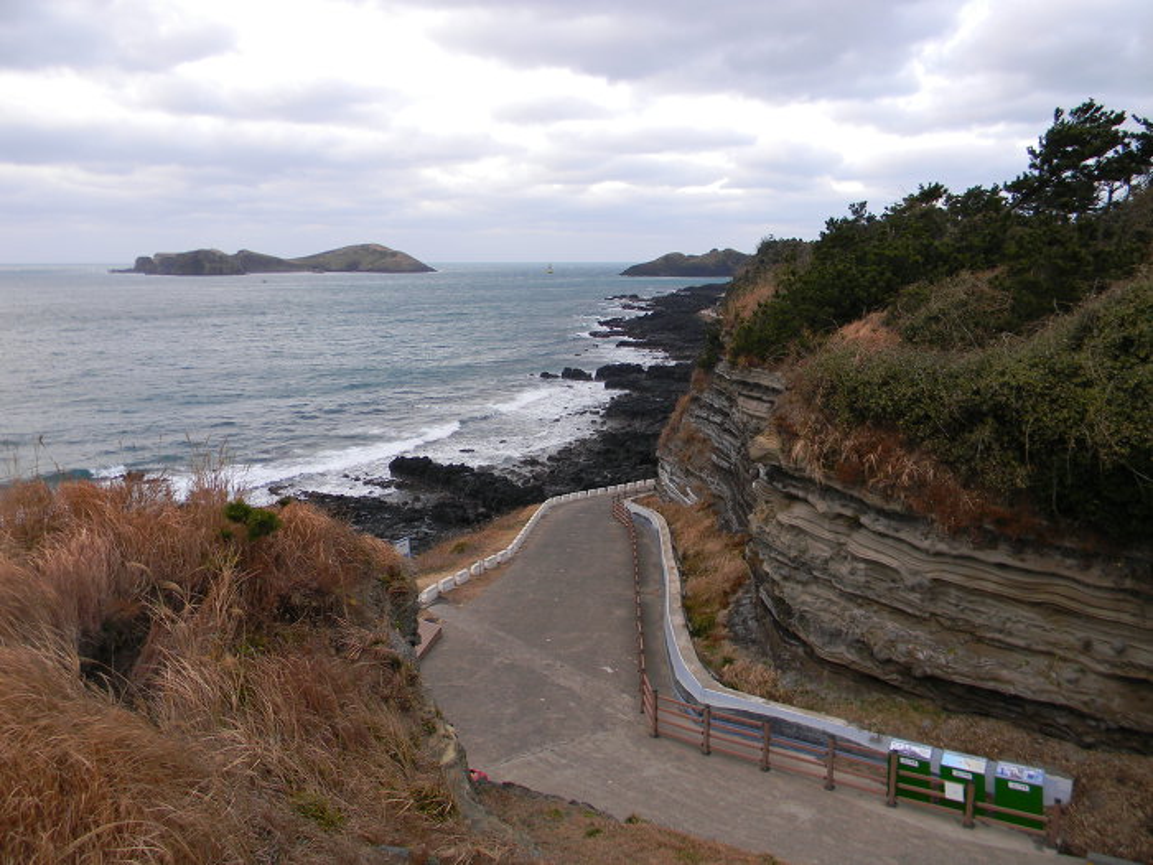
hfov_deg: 63.4
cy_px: 432
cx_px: 576
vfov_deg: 49.7
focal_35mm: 28
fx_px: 933
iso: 80
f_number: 3.5
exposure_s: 1/39
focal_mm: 5
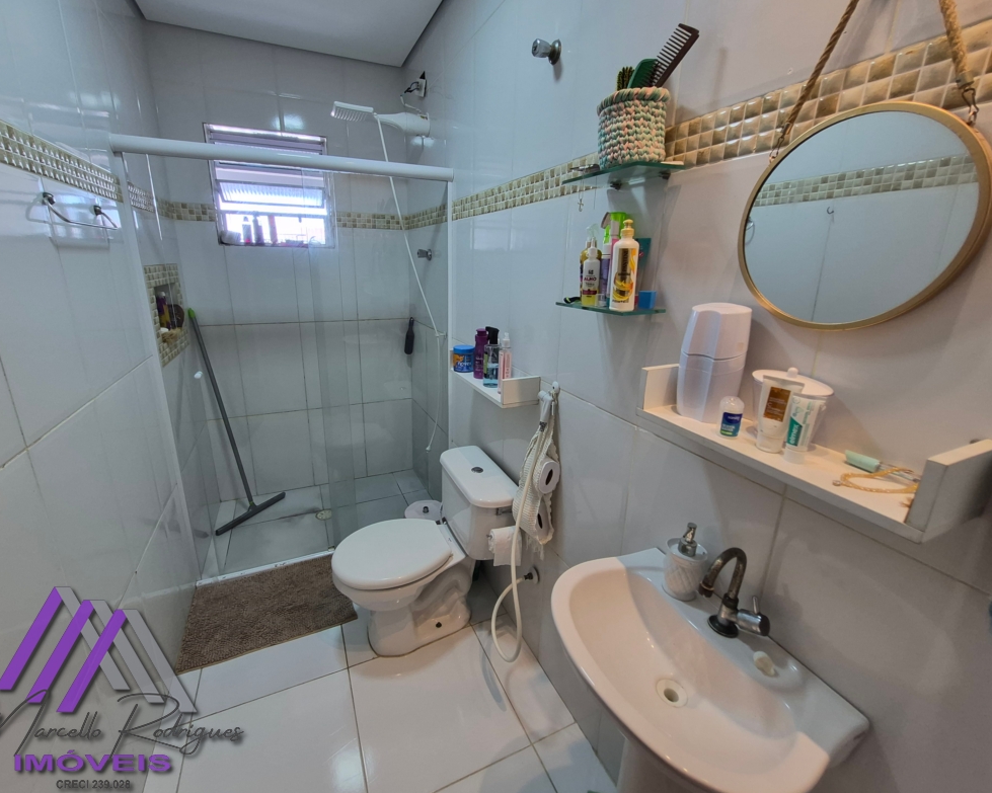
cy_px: 387
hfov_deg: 100.7
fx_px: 411
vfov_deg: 88.0
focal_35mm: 14
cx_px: 479
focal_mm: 1.74
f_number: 2.2
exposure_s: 1/60
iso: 125
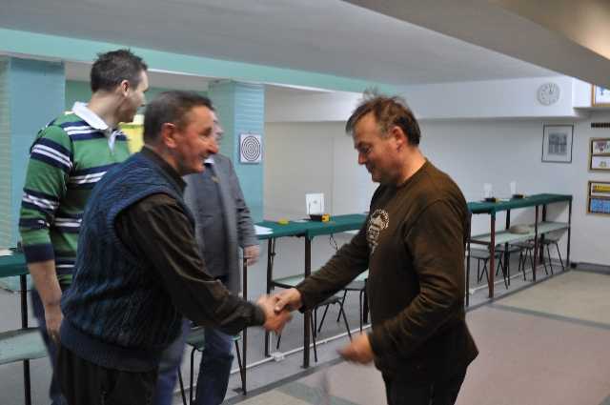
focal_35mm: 36
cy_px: 202
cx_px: 305
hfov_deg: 53.2
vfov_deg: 36.8
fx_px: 609
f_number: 6.3
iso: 400
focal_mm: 24
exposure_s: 1/20
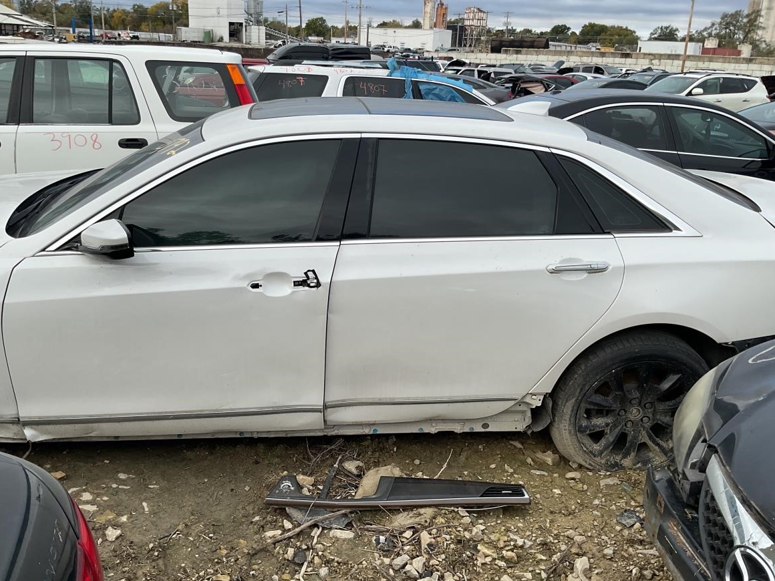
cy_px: 288
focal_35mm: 32
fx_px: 716
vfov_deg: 44.2
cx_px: 366
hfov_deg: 56.8
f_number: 1.8
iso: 16
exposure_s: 1/719
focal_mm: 3
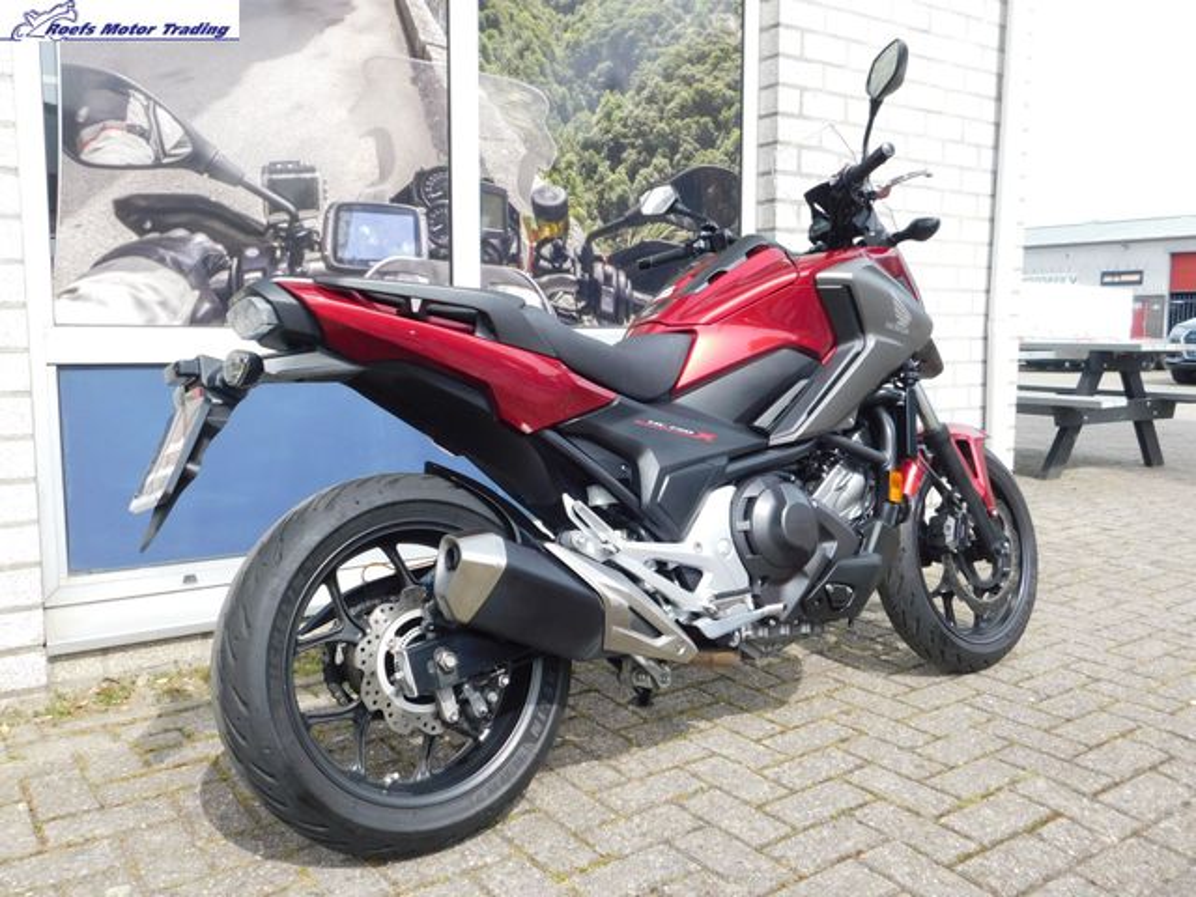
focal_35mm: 30
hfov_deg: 60.0
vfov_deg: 46.8
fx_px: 1037
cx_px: 598
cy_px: 448
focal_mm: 5.3
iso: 125
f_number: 3.2
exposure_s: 1/500
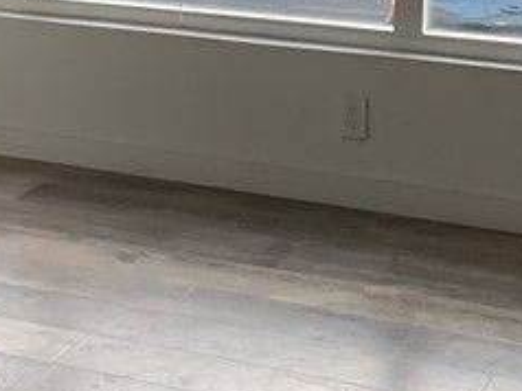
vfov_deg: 12.9
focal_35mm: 112
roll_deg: -0.1
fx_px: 1687
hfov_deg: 17.5
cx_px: 112
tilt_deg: -10.4
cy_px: -51
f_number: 1.8
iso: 200
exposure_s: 1/60
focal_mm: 4.25
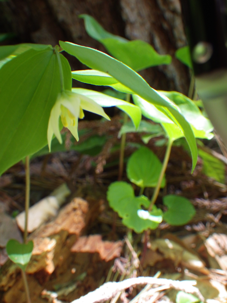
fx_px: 297
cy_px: 152
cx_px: 114
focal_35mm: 34
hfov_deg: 41.8
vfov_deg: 54.0
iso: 250
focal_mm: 6.1
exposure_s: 1/50
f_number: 3.8
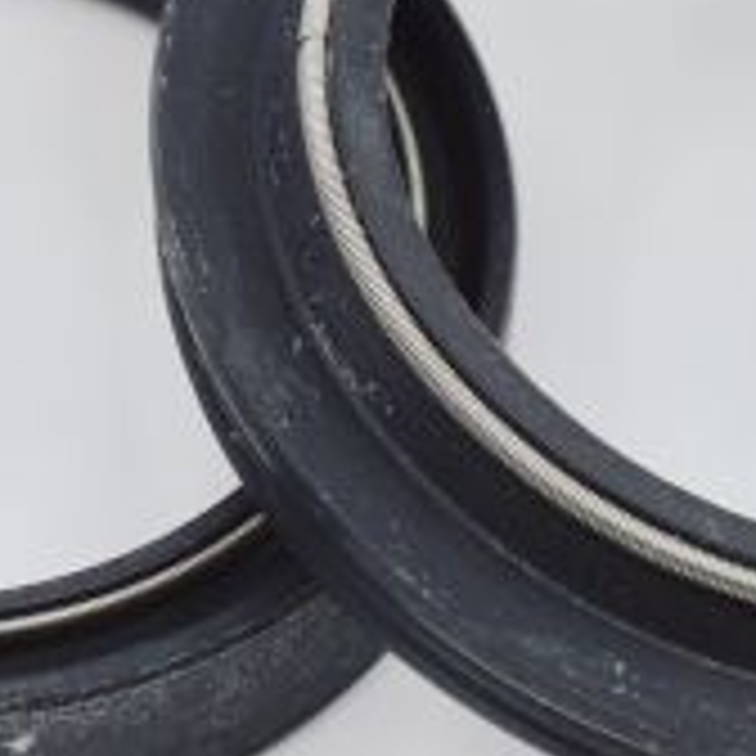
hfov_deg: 2.8
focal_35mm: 635
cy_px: 302
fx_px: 15690
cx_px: 315
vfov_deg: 2.8
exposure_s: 1/160
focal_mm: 105
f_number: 6.3
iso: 100
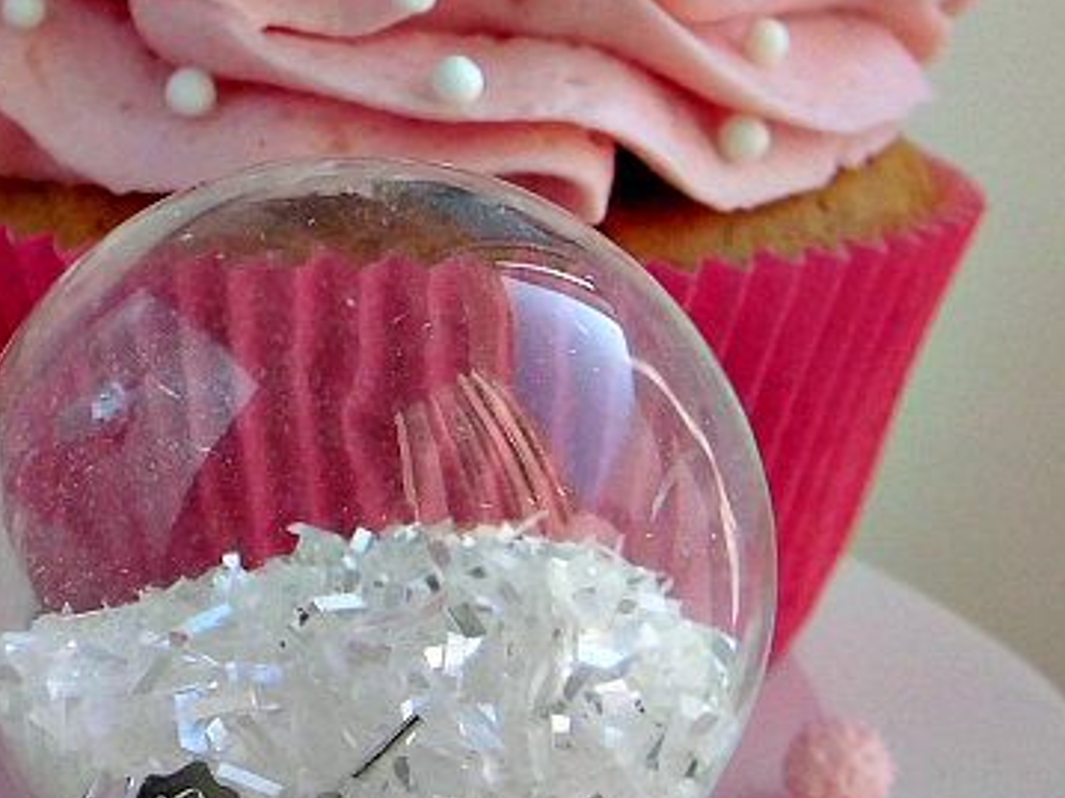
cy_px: 83
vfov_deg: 11.0
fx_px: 4121
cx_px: -445
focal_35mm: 134
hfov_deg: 14.0
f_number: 3.4
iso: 100
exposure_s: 1/320
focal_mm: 8.3
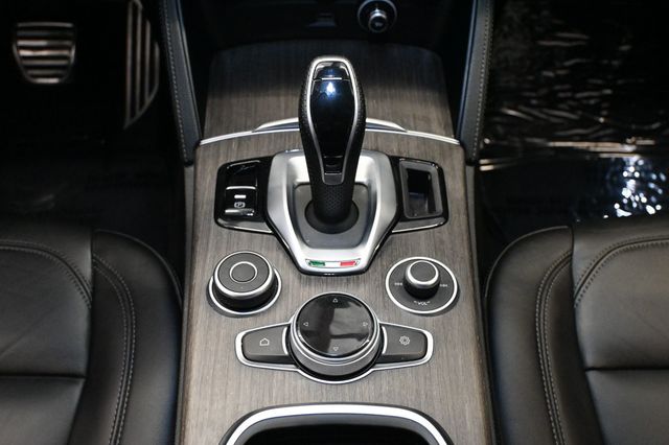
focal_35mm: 44
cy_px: 222
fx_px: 808
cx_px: 334
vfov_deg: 30.8
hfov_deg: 45.0
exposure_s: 1/60
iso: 5000
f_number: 4.8
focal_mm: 29
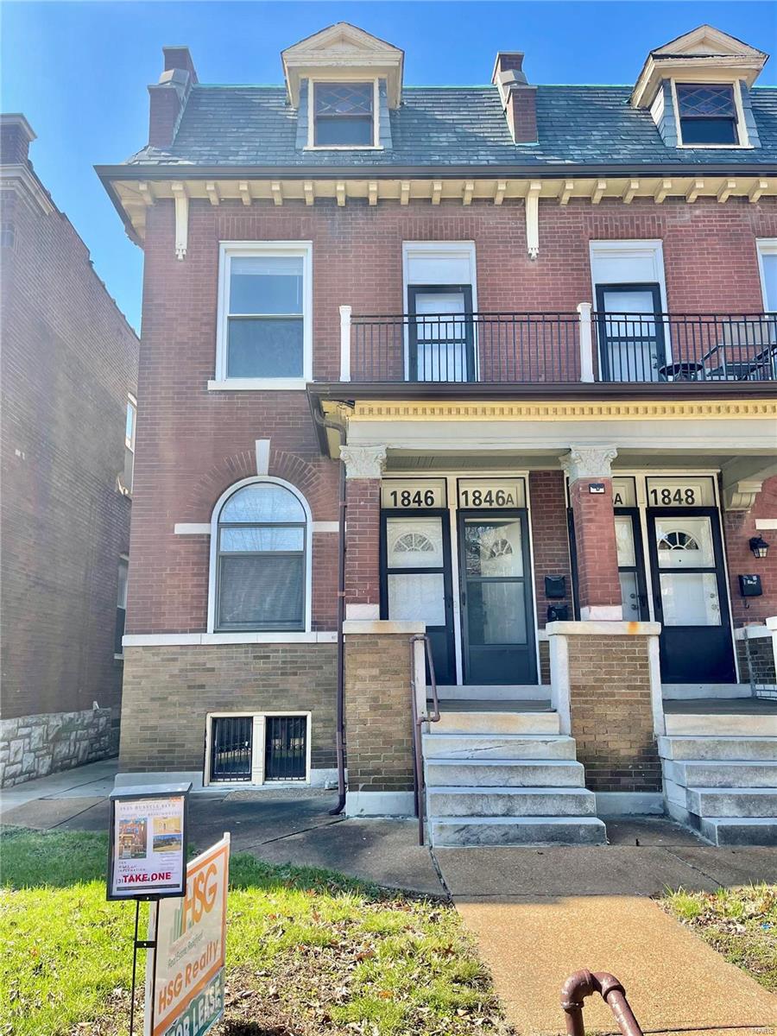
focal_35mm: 26
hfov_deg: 53.1
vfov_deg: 67.3
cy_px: 518
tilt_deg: +11.9
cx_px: 388
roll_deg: -1.3
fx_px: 778
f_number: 1.6
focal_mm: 5.1
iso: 32
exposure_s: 1/786
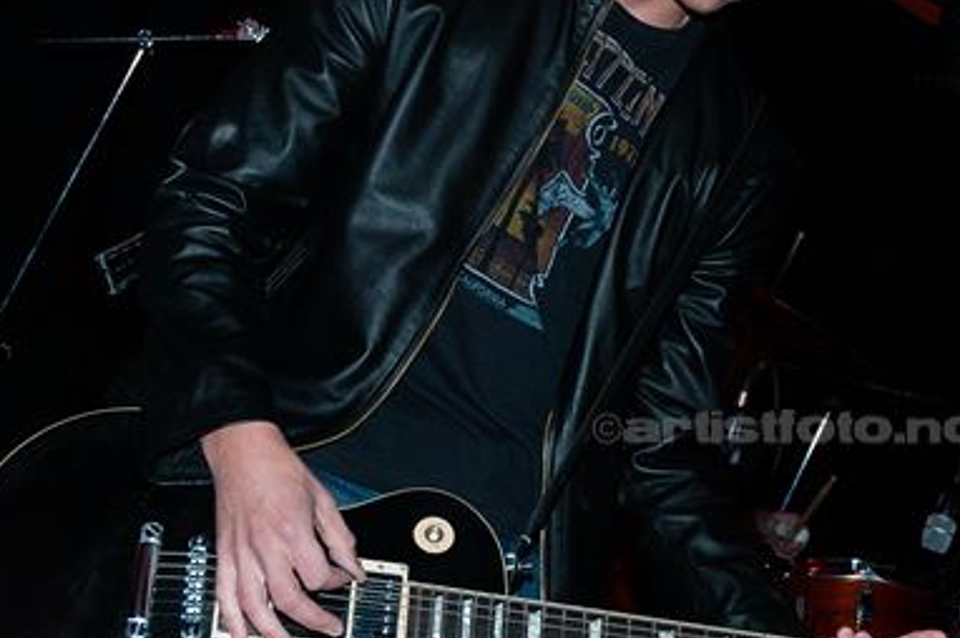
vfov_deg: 16.6
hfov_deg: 24.7
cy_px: 246
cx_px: 611
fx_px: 2183
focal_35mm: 82
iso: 200
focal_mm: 29
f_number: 5
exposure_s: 1/60
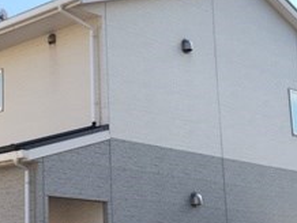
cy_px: 133
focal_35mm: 85
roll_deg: -1.1
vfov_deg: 17.4
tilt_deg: +12.3
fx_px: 730
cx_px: 16
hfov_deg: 22.3
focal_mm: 4.15
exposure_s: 1/1522
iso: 32
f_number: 2.2
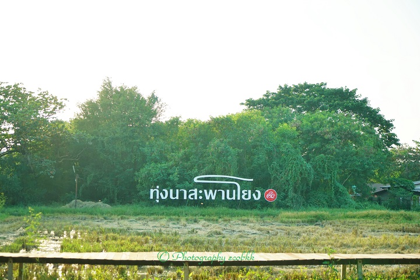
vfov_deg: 27.0
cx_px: 210
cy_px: 140
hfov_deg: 39.6
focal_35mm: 50
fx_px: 583
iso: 640
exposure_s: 1/3200
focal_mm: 50
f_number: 4
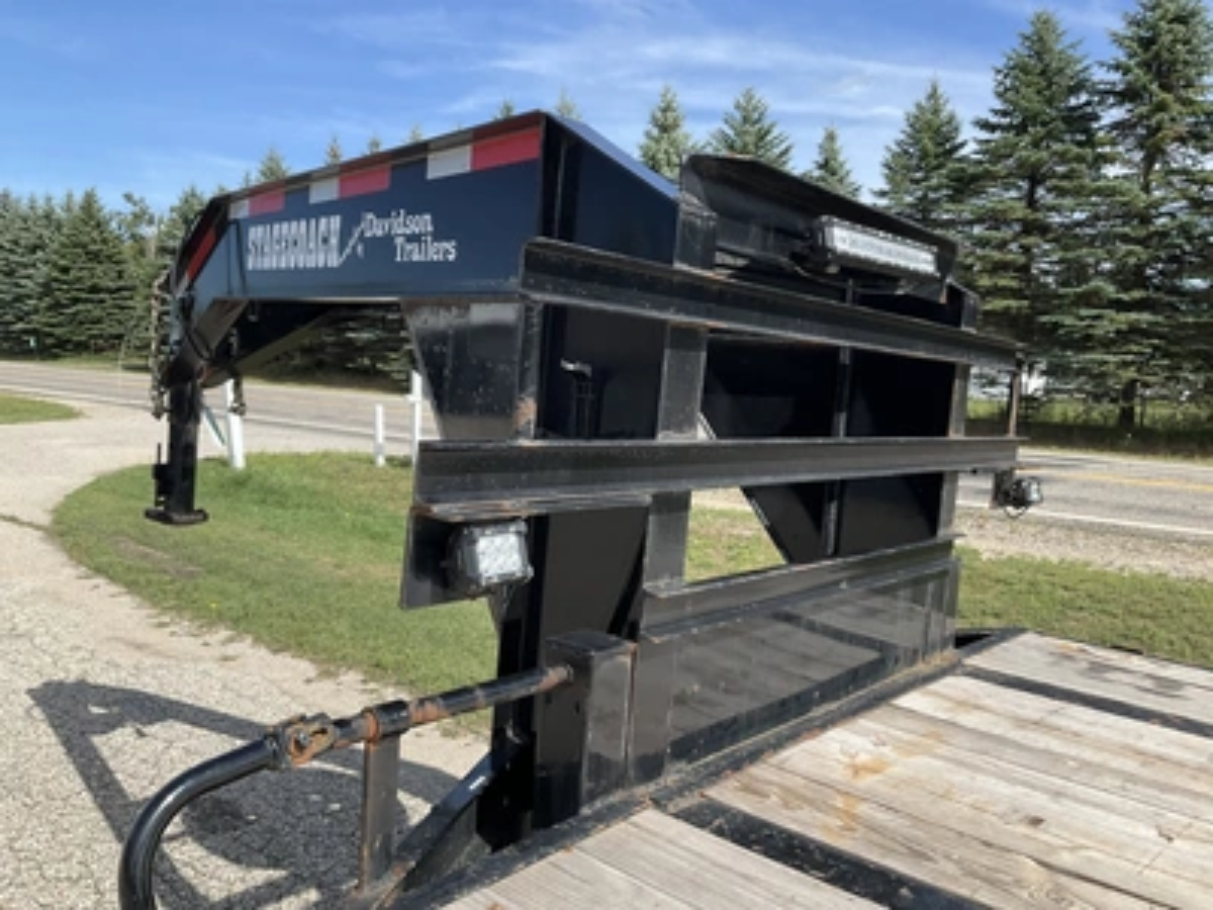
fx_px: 1016
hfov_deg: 61.7
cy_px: 455
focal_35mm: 29
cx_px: 606
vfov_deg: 48.2
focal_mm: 3
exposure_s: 1/1377
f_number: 1.8
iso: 25
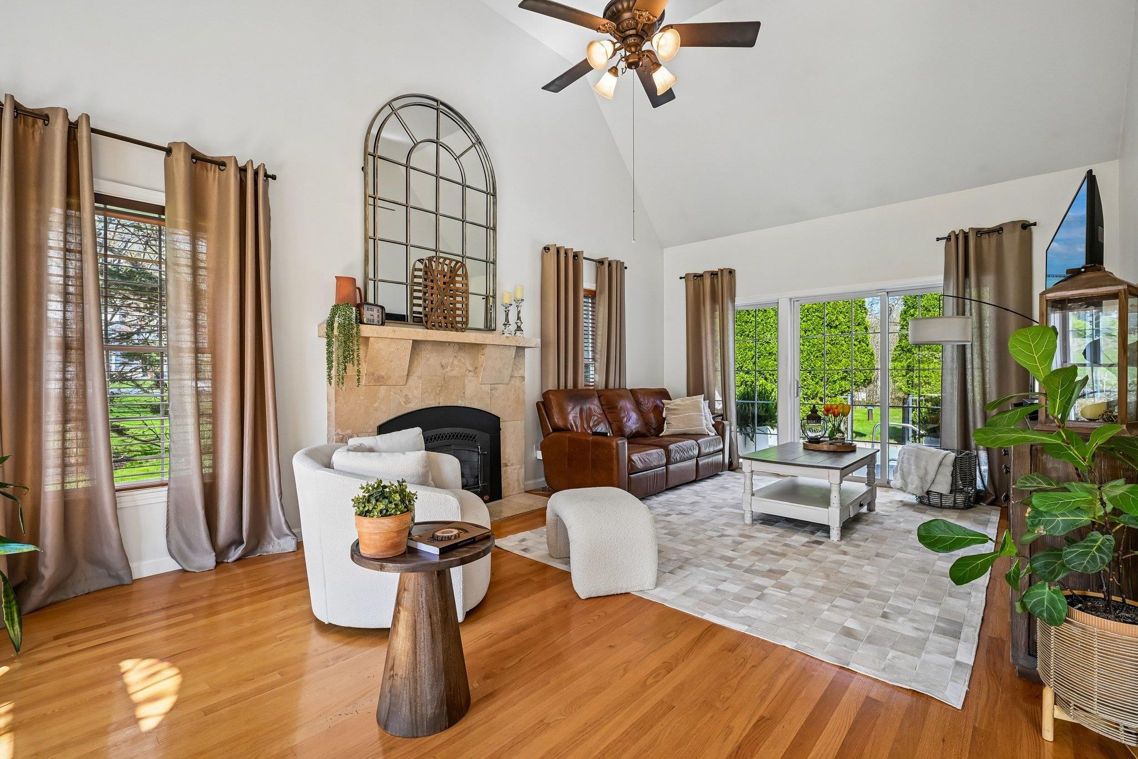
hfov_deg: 96.7
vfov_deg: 73.7
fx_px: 506
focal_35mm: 16
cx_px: 569
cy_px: 380
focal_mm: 16
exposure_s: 1/40
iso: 400
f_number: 8
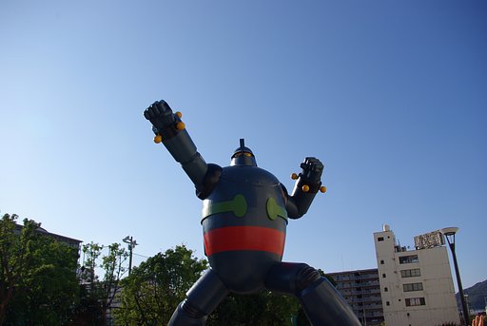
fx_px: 427
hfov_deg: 59.4
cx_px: 244
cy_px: 163
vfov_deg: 41.8
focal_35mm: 32
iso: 100
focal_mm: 21
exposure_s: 1/250
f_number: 8
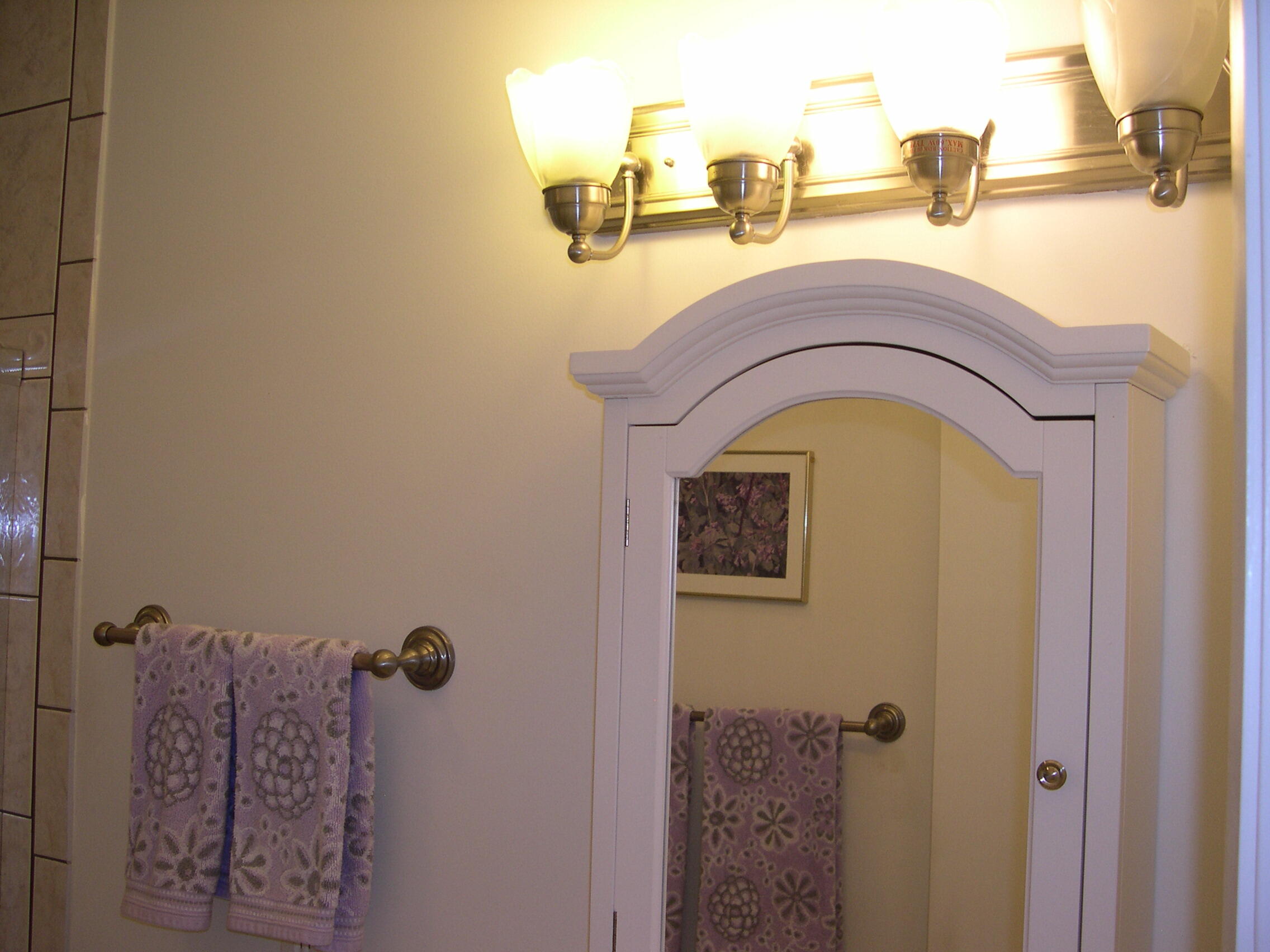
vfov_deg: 37.7
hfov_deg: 49.0
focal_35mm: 38
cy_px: 476
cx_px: 635
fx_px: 1394
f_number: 2.8
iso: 100
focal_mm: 8
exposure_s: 1/61.4
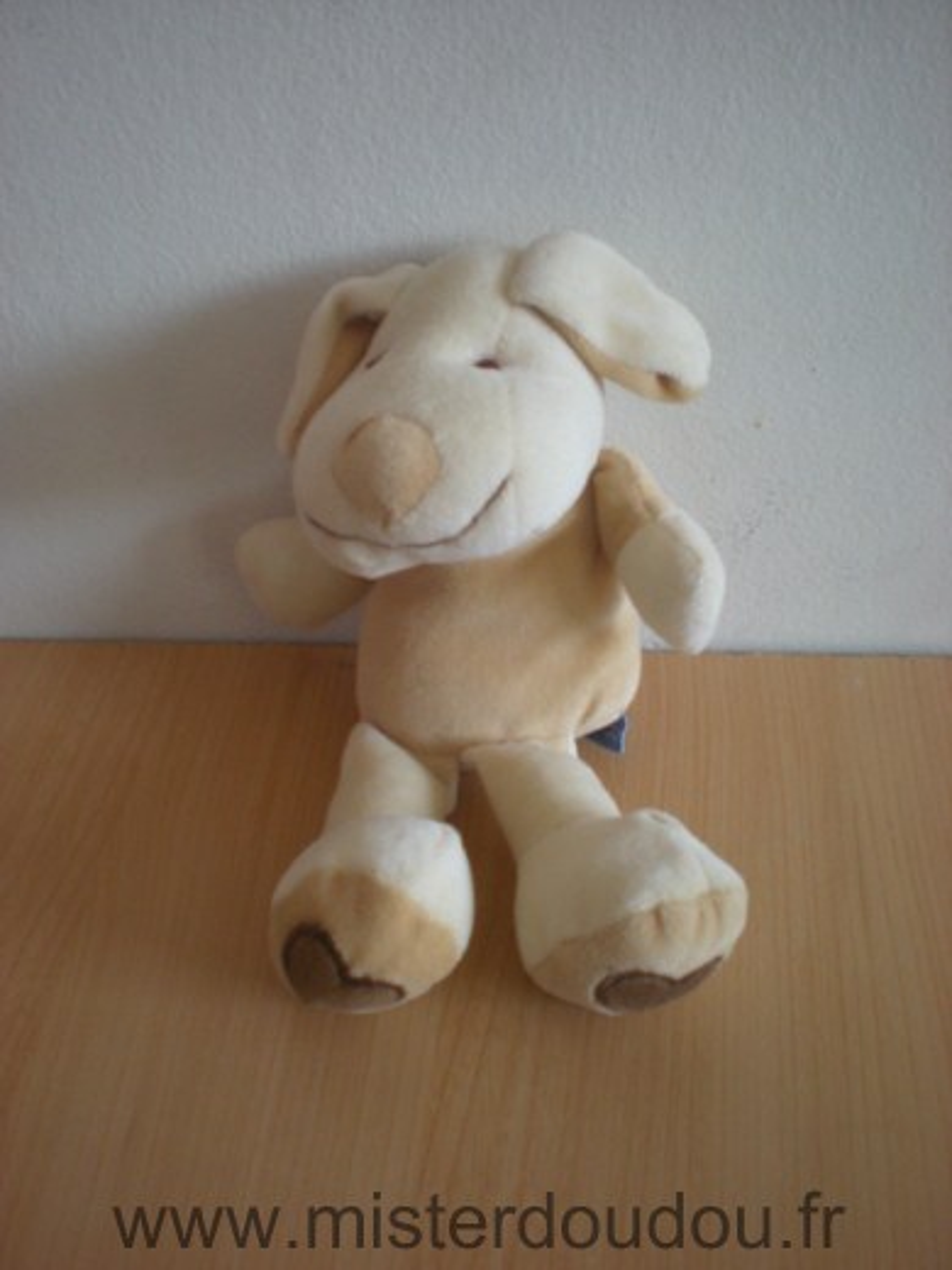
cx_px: 476
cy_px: 635
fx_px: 1393
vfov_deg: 49.0
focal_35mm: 38
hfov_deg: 37.7
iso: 200
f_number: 3.1
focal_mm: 6.3
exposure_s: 1/18
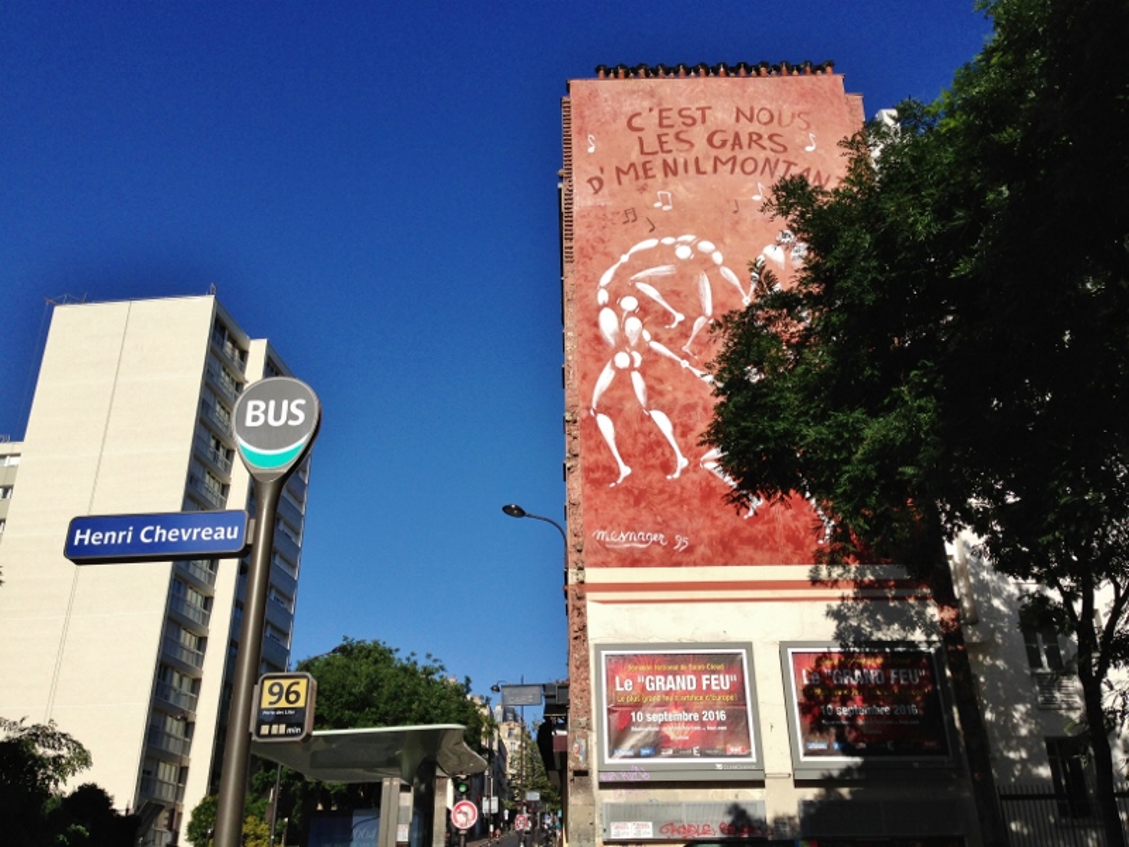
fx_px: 1076
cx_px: 564
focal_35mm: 33
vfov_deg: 42.9
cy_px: 424
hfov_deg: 55.4
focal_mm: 4.13
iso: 50
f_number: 2.4
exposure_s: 1/2463
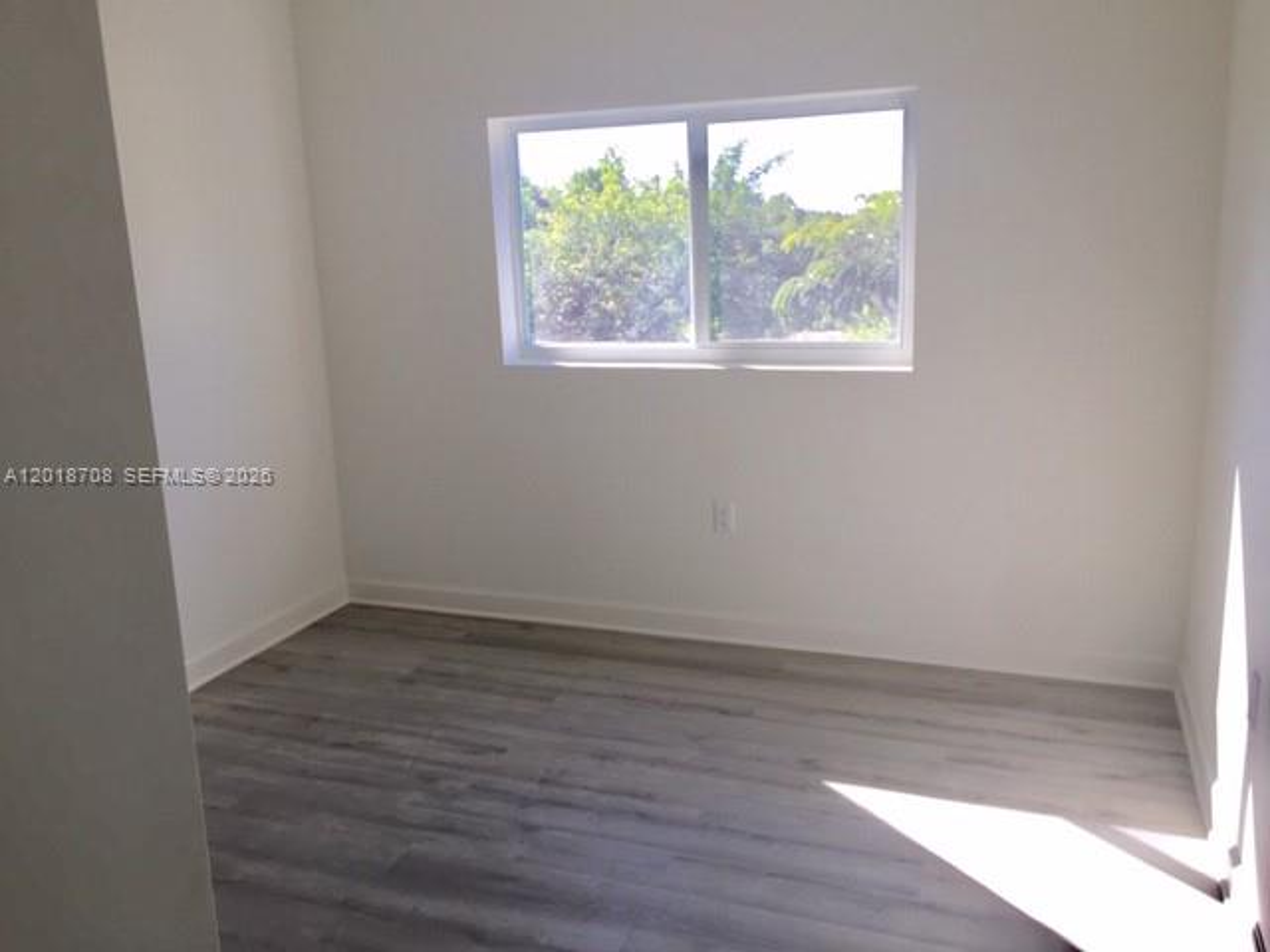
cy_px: 476
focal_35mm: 29
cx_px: 635
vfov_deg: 48.2
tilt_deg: -11.5
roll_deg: +1.1
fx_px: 1064
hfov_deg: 61.7
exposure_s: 1/177
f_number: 2.2
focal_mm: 4.15
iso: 32
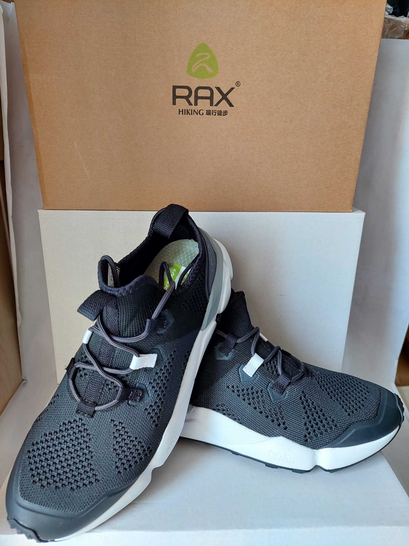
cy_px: 273
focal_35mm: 24
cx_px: 204
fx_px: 378
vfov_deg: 71.6
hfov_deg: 56.8
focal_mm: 5.23
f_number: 1.8
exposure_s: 1/50
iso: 80
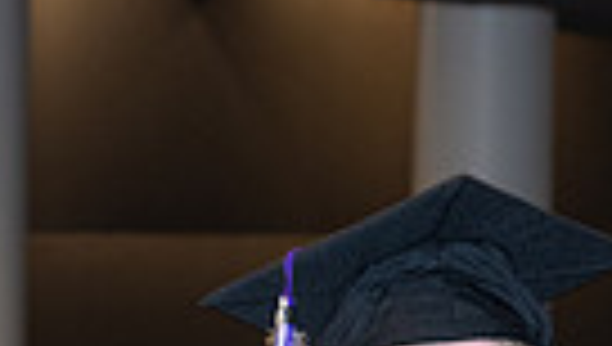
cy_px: 867
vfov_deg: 3.6
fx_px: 5396
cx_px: -19
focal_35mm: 332
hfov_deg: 6.5
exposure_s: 1/80
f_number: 5
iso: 1000
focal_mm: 64
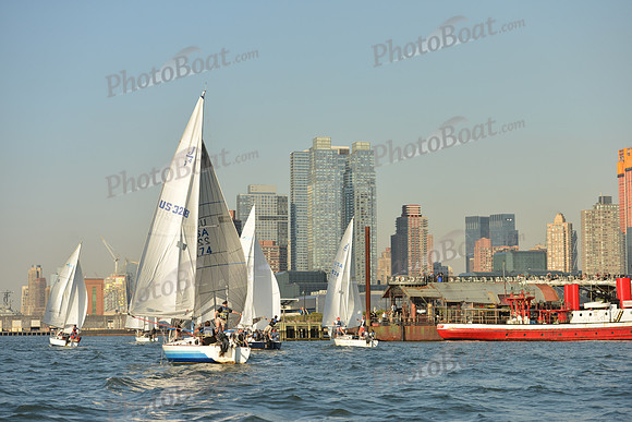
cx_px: 316
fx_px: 1405
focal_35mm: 80
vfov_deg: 17.1
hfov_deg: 25.4
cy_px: 211
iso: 400
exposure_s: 1/1250
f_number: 5
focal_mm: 80
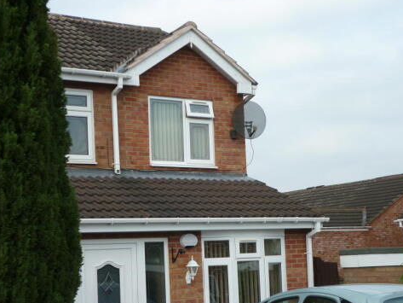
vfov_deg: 21.3
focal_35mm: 69
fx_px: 804
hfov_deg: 28.2
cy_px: 181
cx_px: 197
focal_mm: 9.2
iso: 80
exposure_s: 1/500
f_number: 3.4
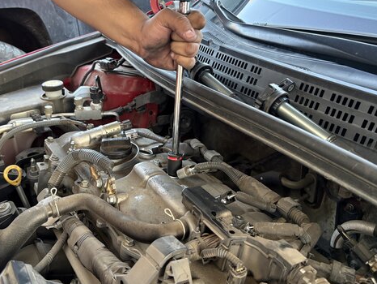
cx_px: 155
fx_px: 360
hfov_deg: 55.0
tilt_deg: -25.8
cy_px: 109
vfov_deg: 42.7
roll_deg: +6.2
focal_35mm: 33
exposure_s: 1/60
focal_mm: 5.96
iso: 250
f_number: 1.6
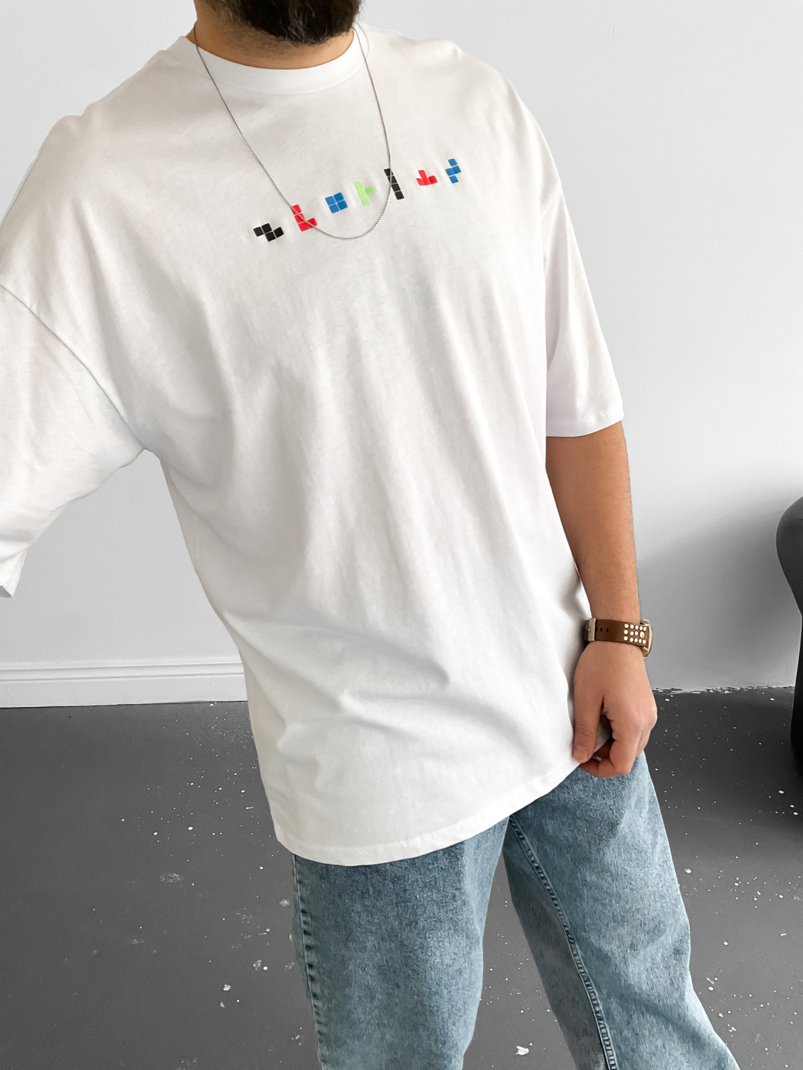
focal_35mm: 29
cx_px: 402
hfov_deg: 48.2
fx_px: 897
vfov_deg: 61.7
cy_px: 535
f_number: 1.8
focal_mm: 3
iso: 64
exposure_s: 1/80
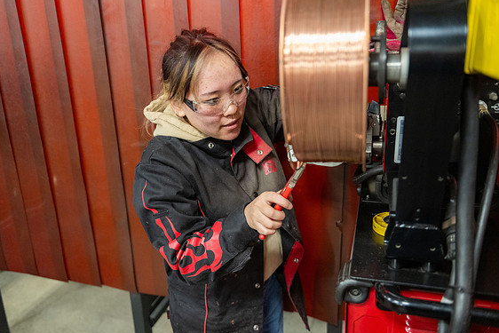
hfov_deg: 58.7
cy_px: 168
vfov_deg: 41.1
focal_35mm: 32
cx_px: 243
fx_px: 444
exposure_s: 1/320
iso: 2500
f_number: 2.8
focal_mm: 31
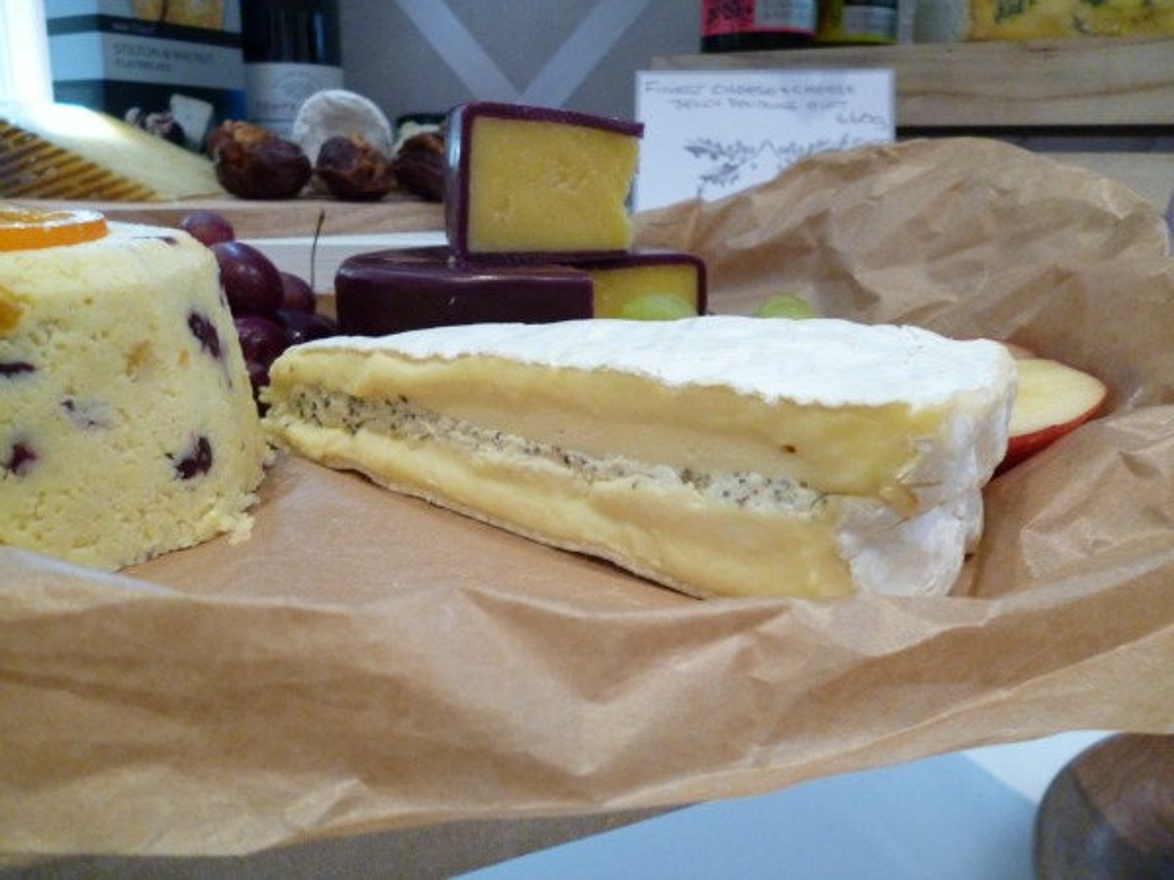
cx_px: 587
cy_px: 440
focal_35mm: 28
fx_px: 950
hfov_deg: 63.4
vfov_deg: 49.7
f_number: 3.1
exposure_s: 1/40
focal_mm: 5
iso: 400
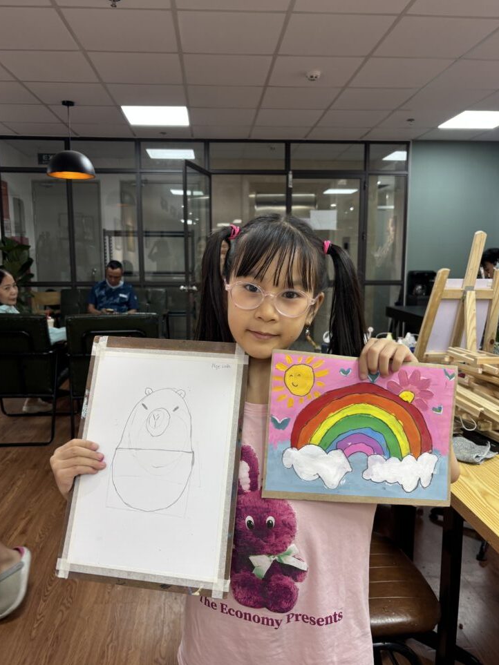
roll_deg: -1.9
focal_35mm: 27
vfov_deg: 65.3
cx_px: 243
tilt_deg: -10.2
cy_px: 334
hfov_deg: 51.3
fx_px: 519
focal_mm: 5.96
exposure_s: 1/100
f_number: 1.6
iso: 100
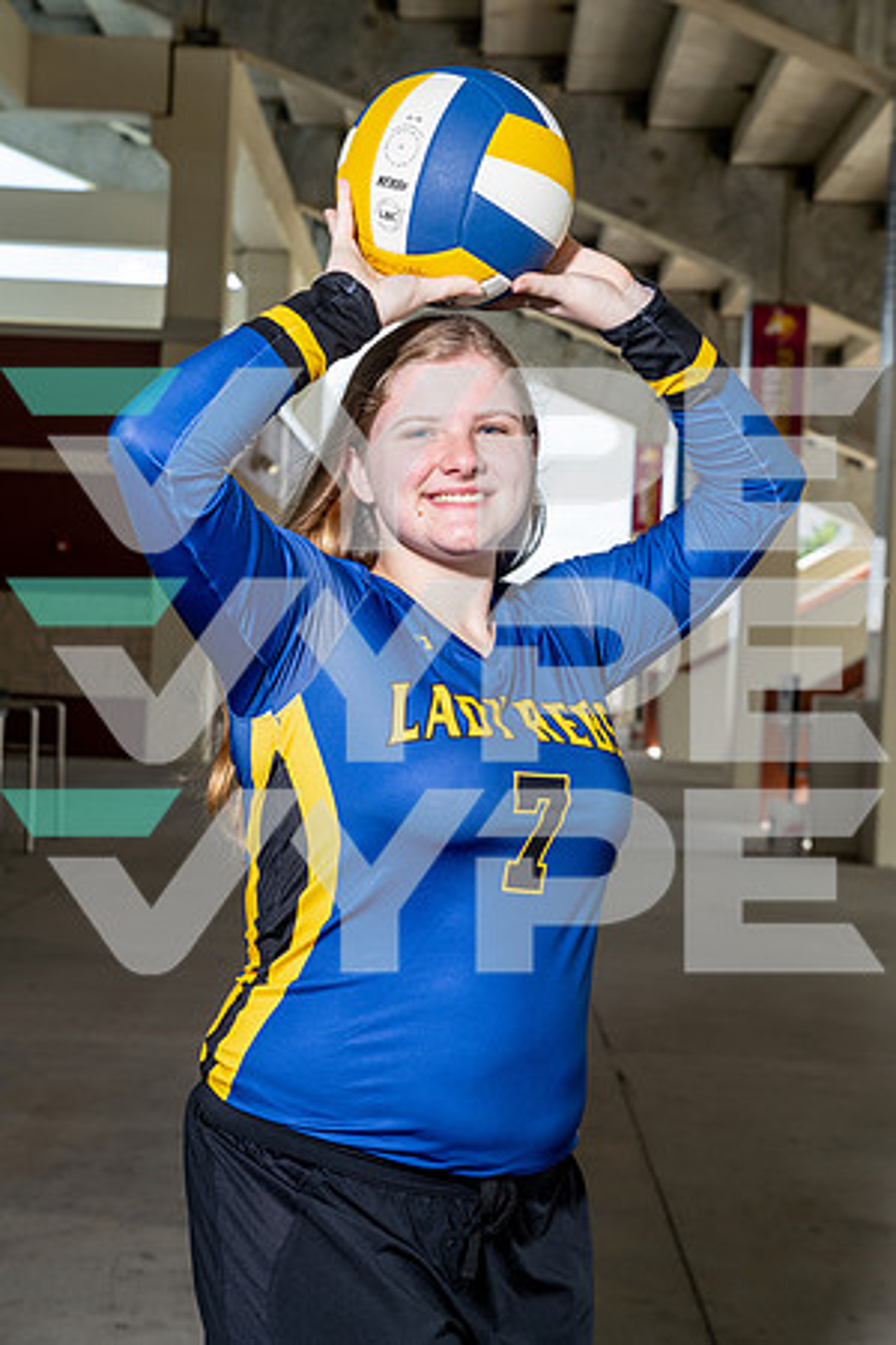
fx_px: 2464
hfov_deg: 20.6
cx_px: 448
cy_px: 672
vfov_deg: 30.5
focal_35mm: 66
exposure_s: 1/125
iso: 100
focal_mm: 66
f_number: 8
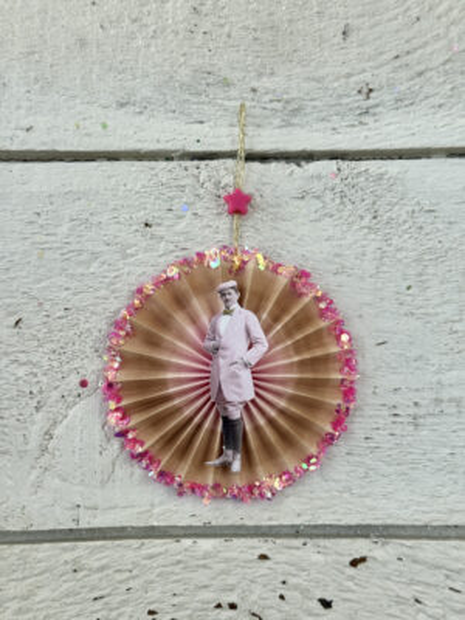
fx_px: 860
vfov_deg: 39.7
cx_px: 232
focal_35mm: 48
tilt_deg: -80.7
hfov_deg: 30.3
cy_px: 310
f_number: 1.78
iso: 64
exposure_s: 1/1059
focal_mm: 6.76
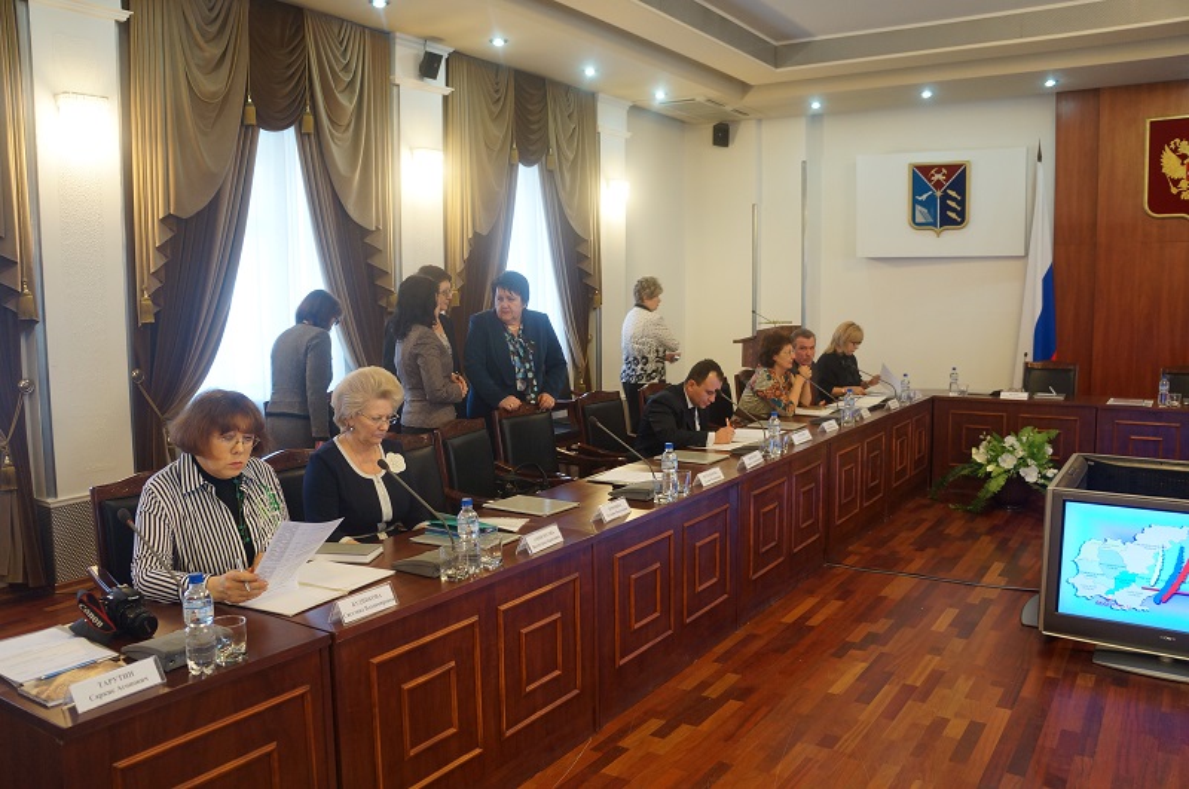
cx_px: 594
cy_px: 394
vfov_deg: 47.8
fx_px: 890
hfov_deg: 67.5
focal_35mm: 27
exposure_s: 1/60
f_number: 4
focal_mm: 18
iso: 640
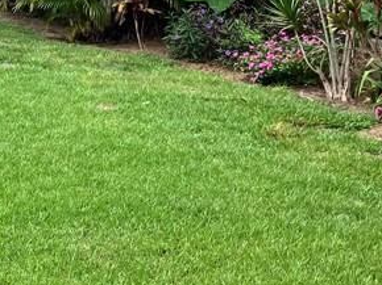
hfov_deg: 18.6
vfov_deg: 14.4
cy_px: -76
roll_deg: -2.2
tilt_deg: +1.1
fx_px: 1092
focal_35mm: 99
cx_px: -94
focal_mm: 3.99
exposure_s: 1/258
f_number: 1.8
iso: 32
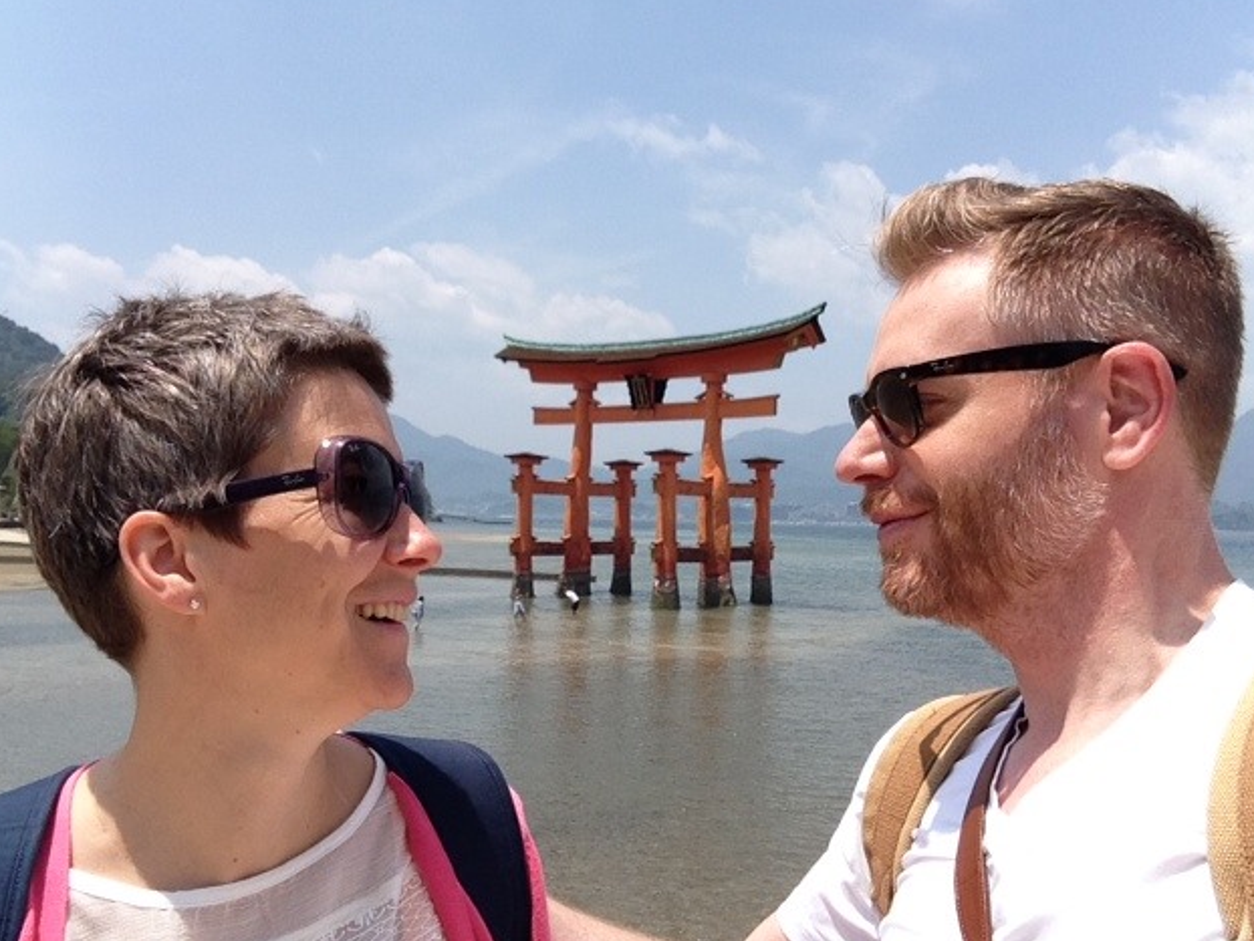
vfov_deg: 39.7
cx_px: 623
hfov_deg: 51.3
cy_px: 461
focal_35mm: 36
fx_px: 1305
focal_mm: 2.18
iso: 32
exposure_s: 1/1342
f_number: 2.4
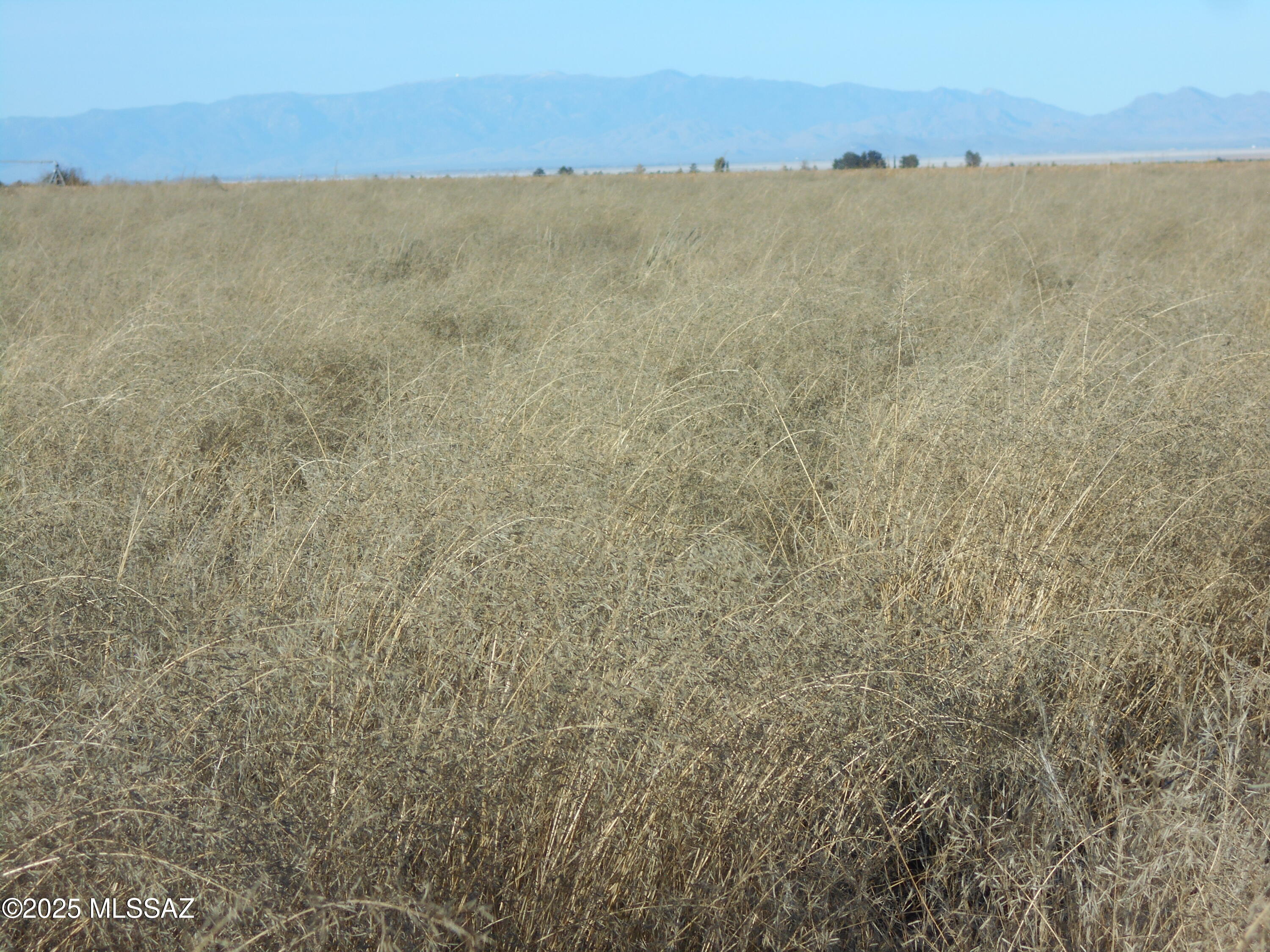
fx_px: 4769
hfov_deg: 15.2
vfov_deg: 11.4
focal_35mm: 130
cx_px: 635
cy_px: 476
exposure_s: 1/320
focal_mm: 23
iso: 80
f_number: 6.5
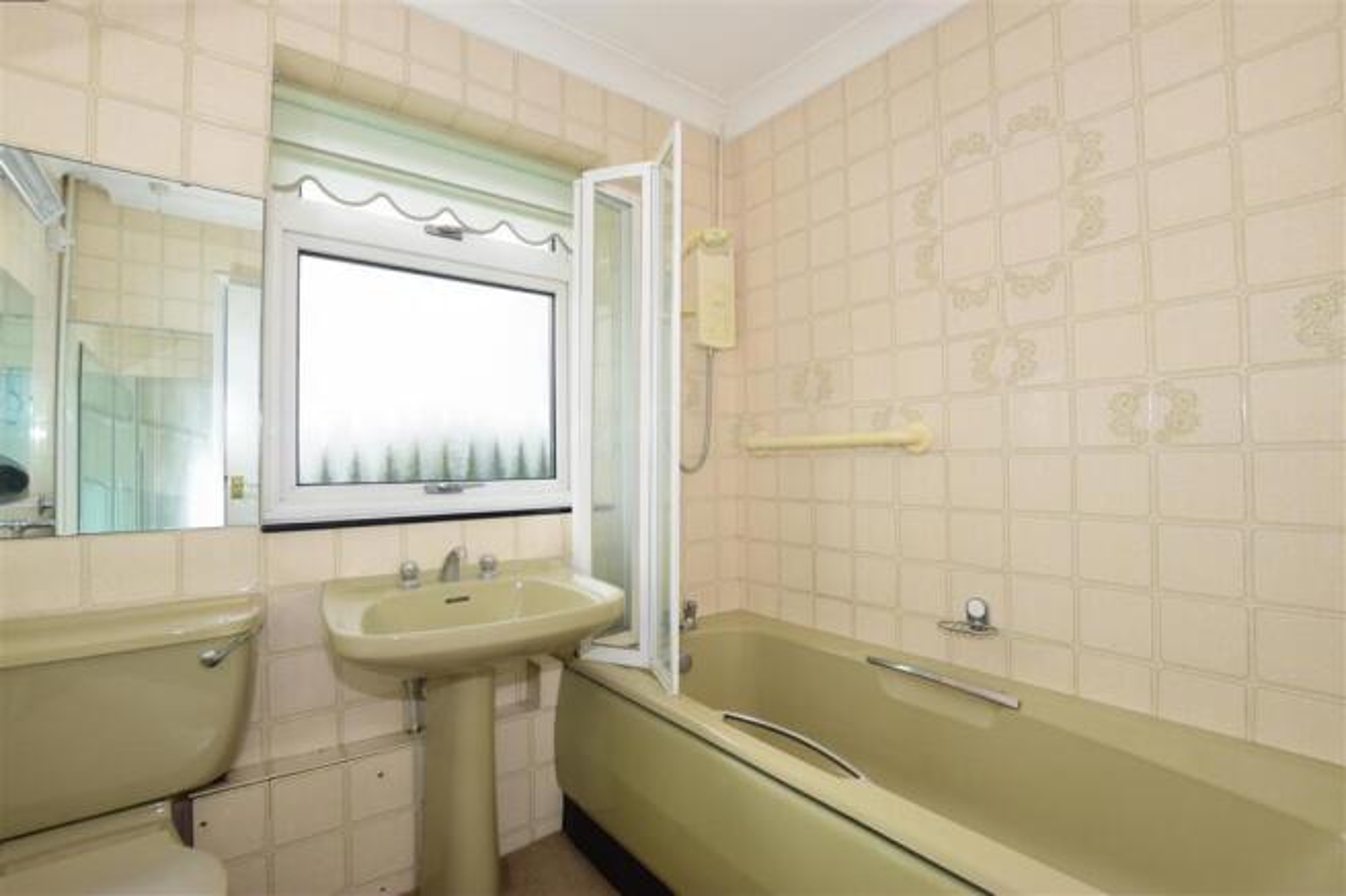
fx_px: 561
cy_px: 448
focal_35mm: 15
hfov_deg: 100.4
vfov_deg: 77.3
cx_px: 673
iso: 400
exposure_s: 1/160
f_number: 14
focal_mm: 10
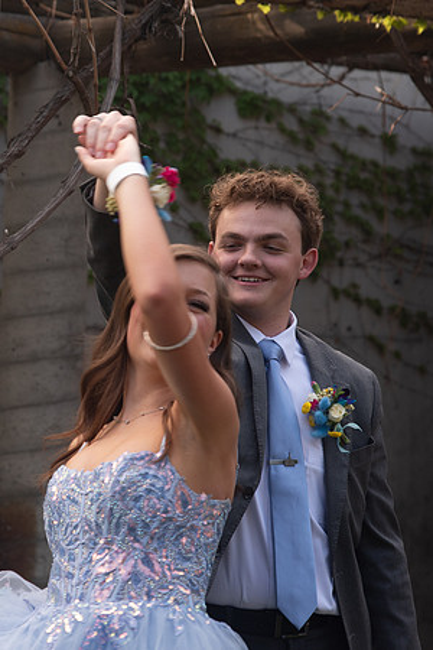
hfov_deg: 8.5
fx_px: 2913
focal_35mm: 161
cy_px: 270
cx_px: 101
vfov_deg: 12.7
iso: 250
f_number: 5.6
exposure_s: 1/125
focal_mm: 92
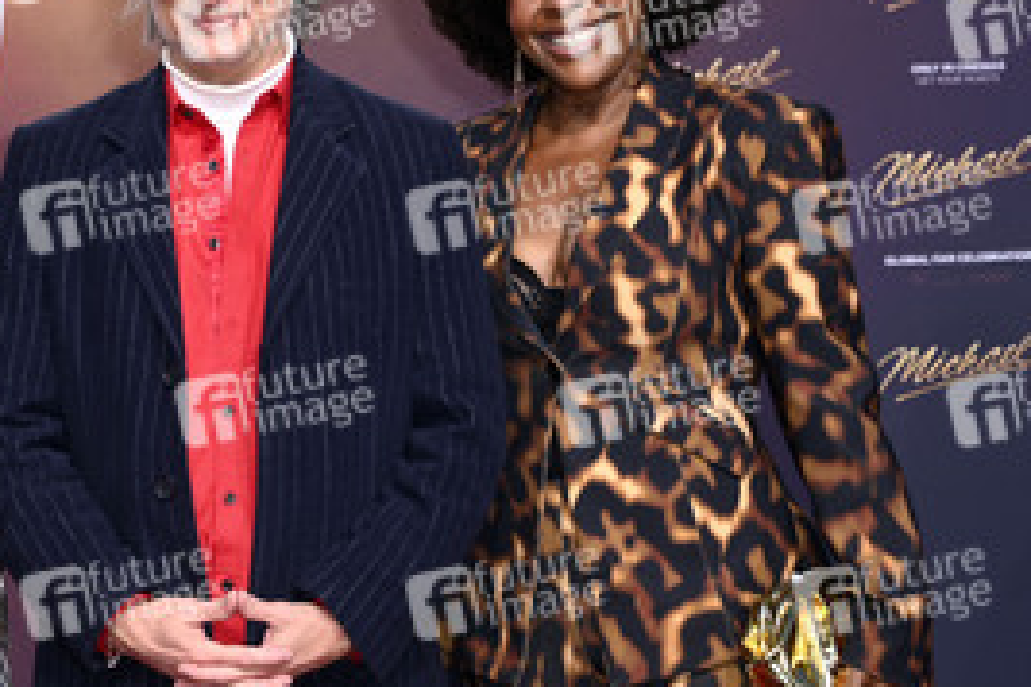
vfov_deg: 9.0
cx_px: 172
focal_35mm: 152
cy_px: 305
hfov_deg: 13.4
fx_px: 4353
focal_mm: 90
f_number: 5.6
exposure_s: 1/250
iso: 400
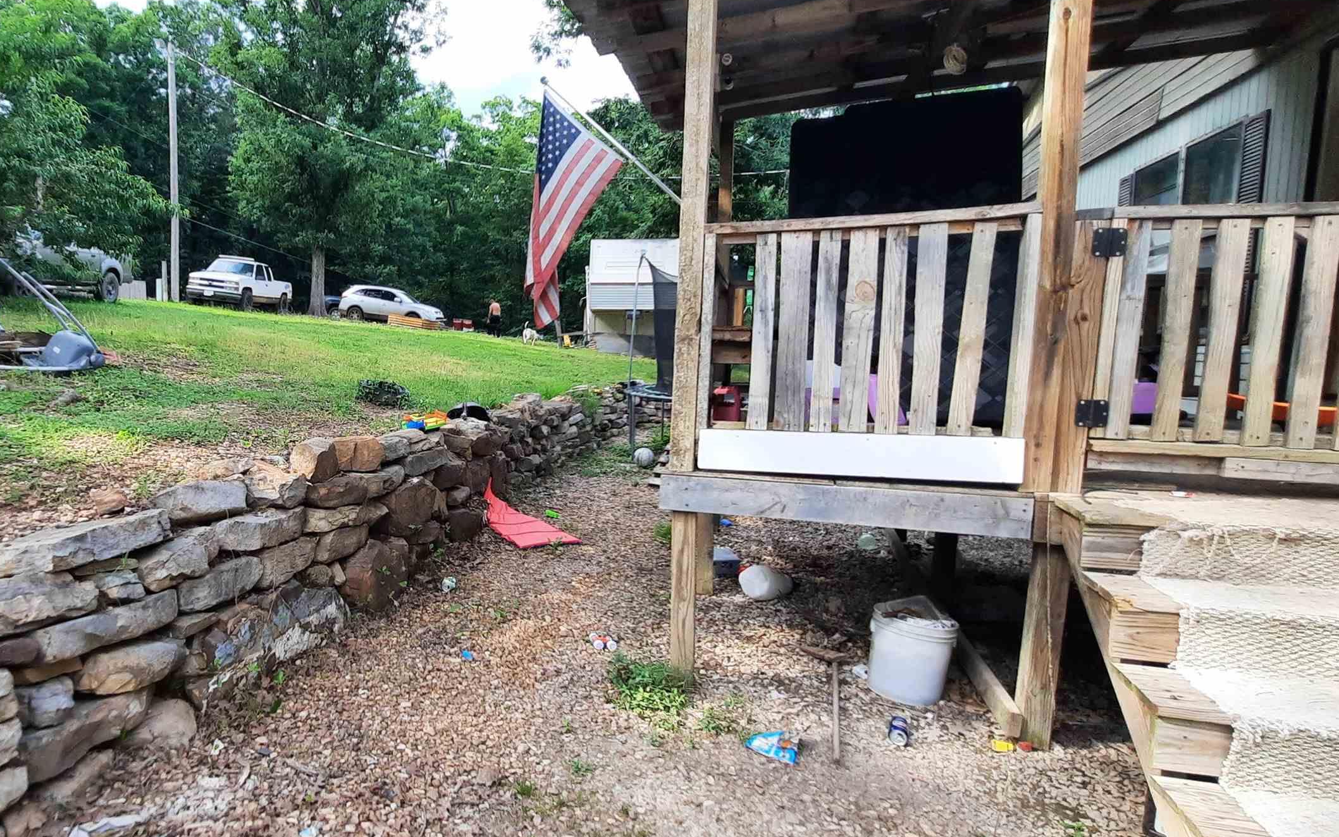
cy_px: 406
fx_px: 730
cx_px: 450
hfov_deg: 82.3
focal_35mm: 20
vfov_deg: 59.6
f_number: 2.2
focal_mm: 1.74
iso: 40
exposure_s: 1/286
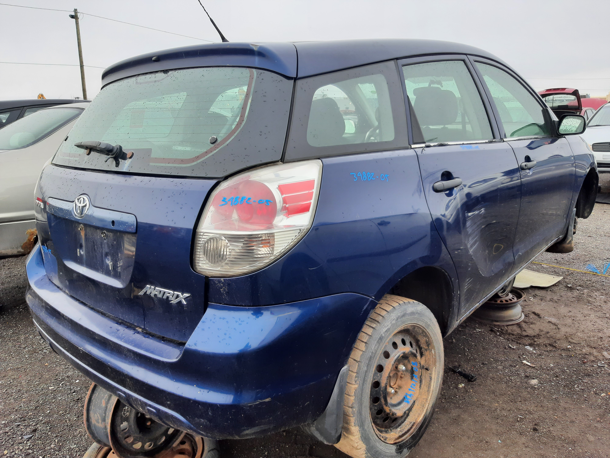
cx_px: 305
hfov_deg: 67.3
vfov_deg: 53.1
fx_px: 458
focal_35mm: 26
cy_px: 229
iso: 40
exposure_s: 1/167
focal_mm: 3.92
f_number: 1.7
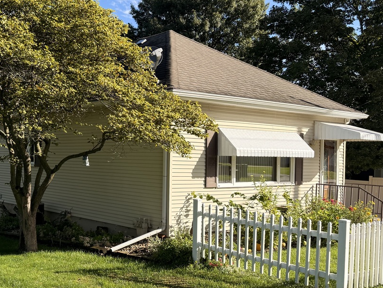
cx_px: 75
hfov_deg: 41.9
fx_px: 476
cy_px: 158
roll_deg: -1.3
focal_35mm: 43
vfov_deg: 33.6
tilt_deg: -0.2
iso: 100
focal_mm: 6.76
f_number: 1.78
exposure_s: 1/2801
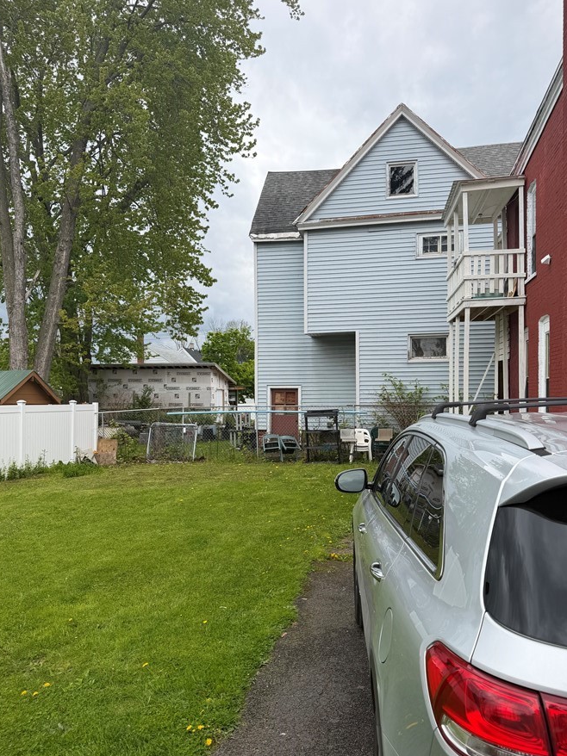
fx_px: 612
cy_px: 399
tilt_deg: -0.7
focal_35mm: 28
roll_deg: +0.6
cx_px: 279
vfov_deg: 63.4
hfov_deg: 49.7
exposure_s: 1/1493
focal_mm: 6.76
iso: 80
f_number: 1.78
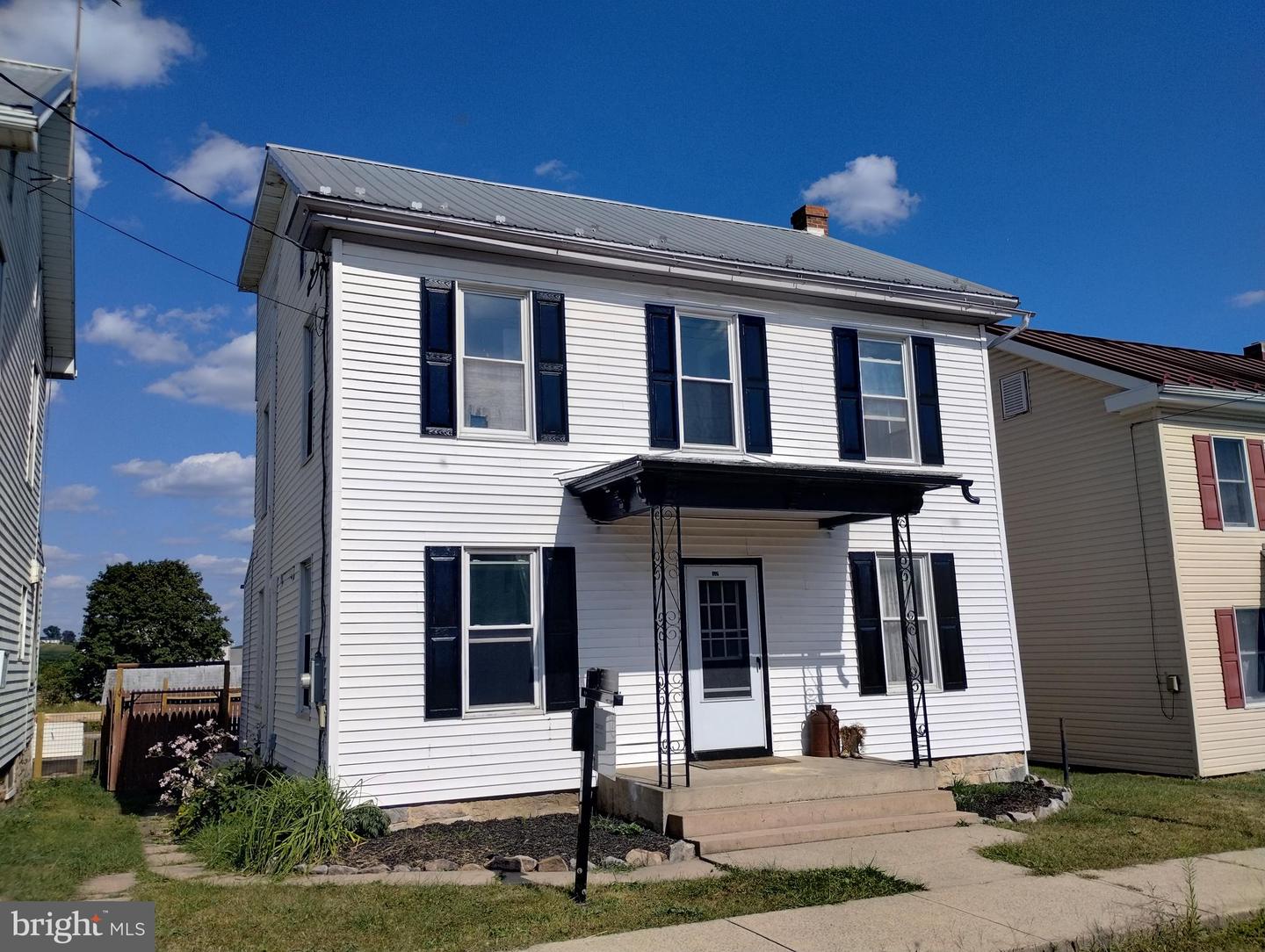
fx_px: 1025
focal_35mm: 28
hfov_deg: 63.4
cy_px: 476
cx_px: 632
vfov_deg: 49.8
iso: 100
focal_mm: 4.27
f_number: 1.8
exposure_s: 1/1530
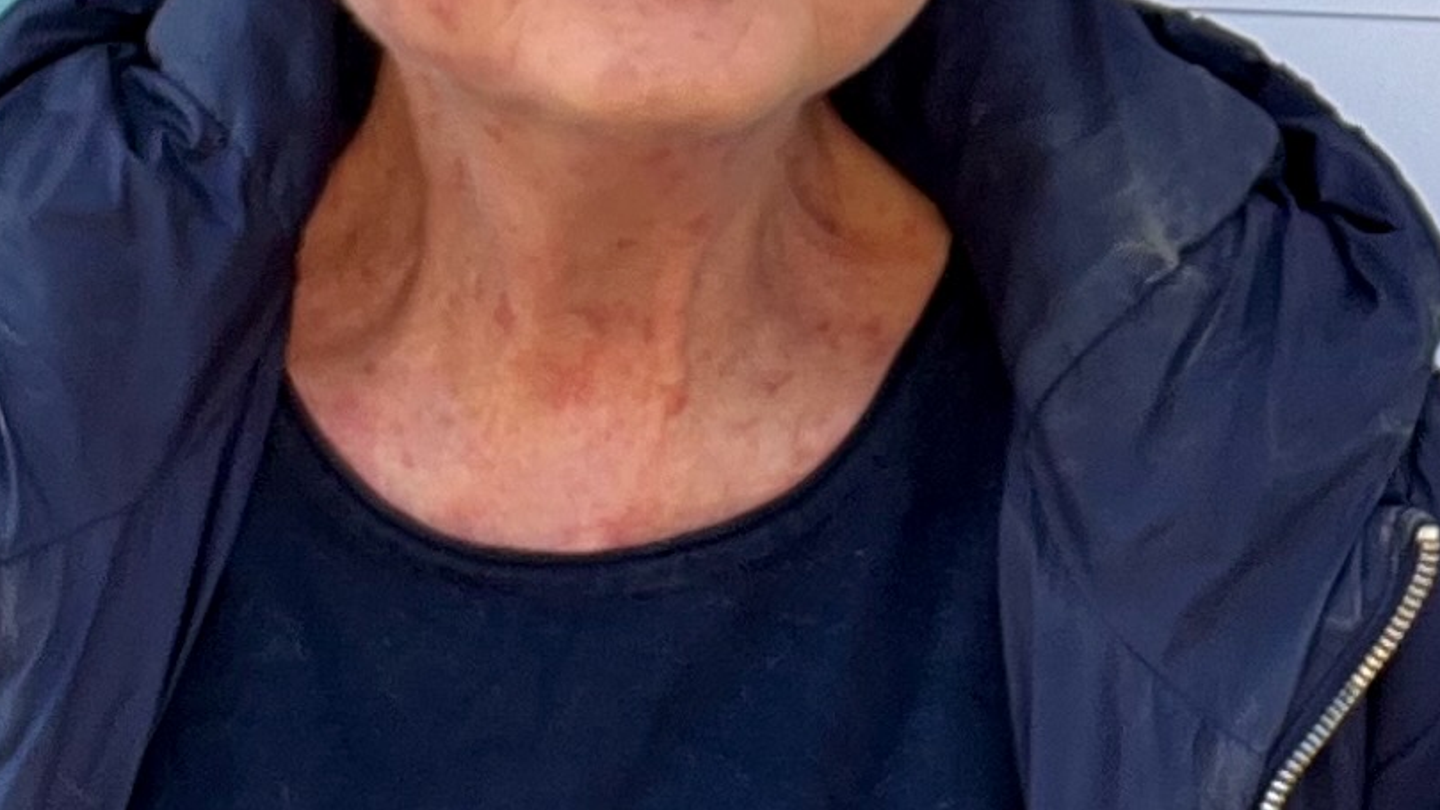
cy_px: -690
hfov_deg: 18.1
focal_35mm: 114
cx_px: 1573
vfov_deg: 10.0
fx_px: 4353
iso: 25
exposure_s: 1/121
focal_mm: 2.71
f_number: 2.2
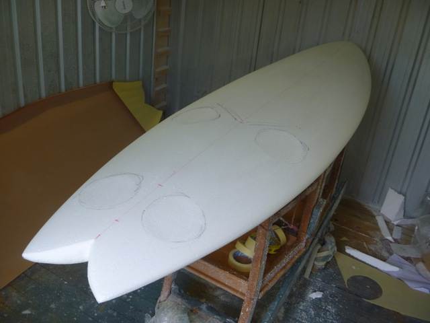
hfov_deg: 52.6
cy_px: 162
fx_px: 435
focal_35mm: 35
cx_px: 215
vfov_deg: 40.7
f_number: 3.5
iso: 80
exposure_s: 1/30
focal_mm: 6.3
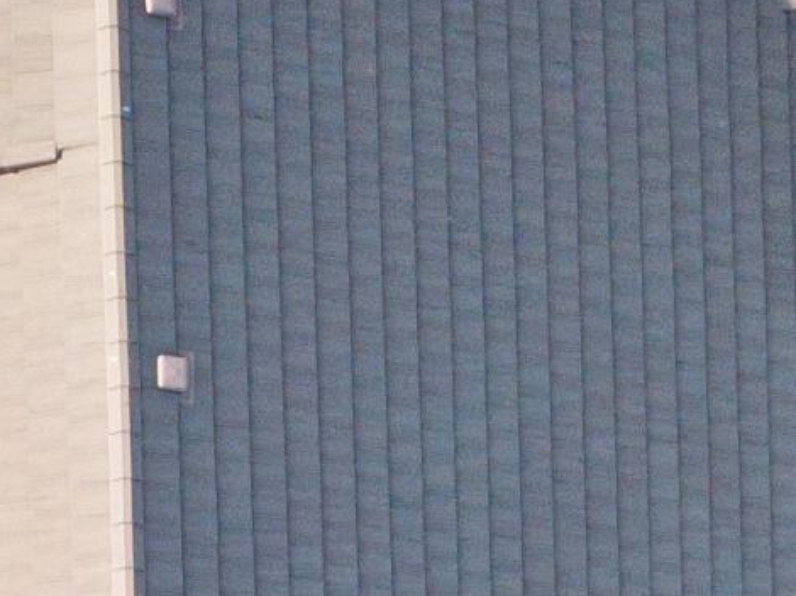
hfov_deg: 11.8
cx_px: -24
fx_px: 3815
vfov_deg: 8.0
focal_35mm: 166
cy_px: 1595
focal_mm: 4.73
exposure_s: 1/200
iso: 100
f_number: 2.2
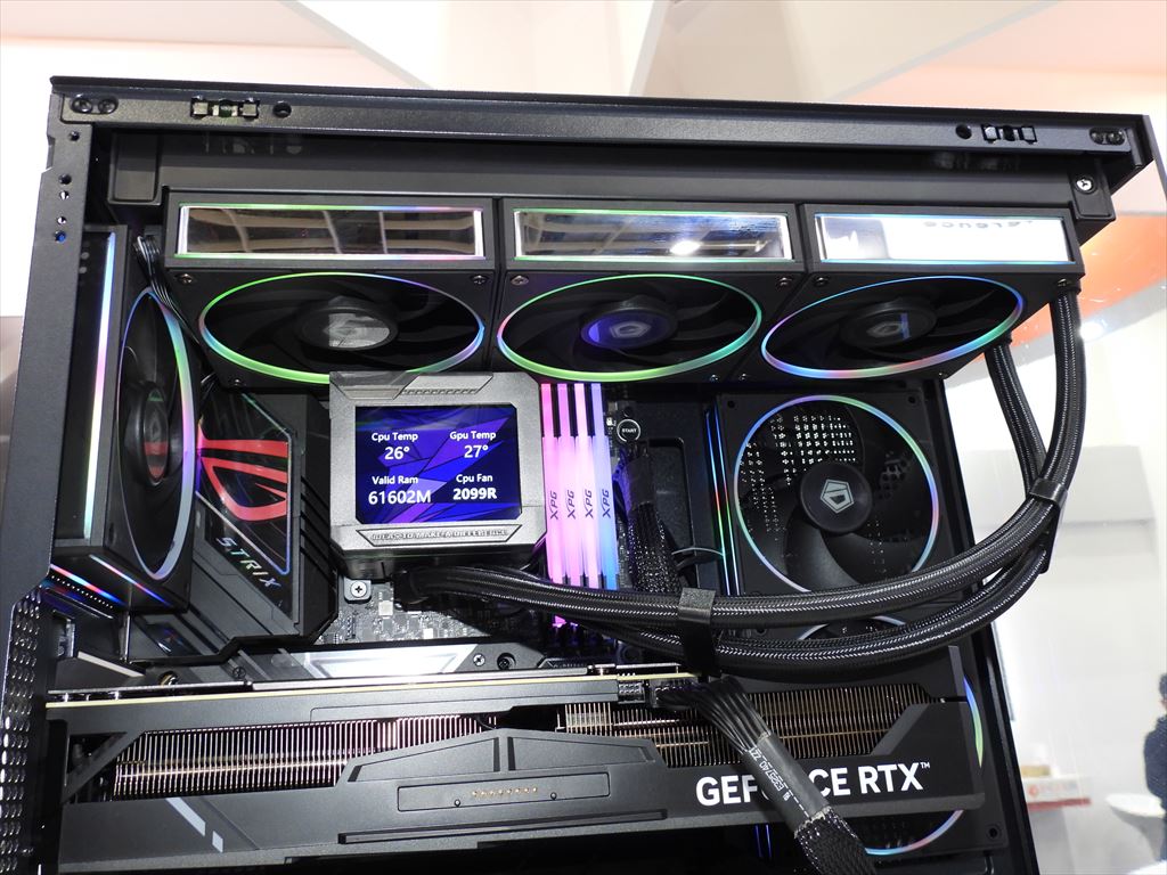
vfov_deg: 46.8
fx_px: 1011
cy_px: 438
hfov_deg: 60.0
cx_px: 584
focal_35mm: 30
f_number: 3.2
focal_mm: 5.4
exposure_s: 1/30
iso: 200
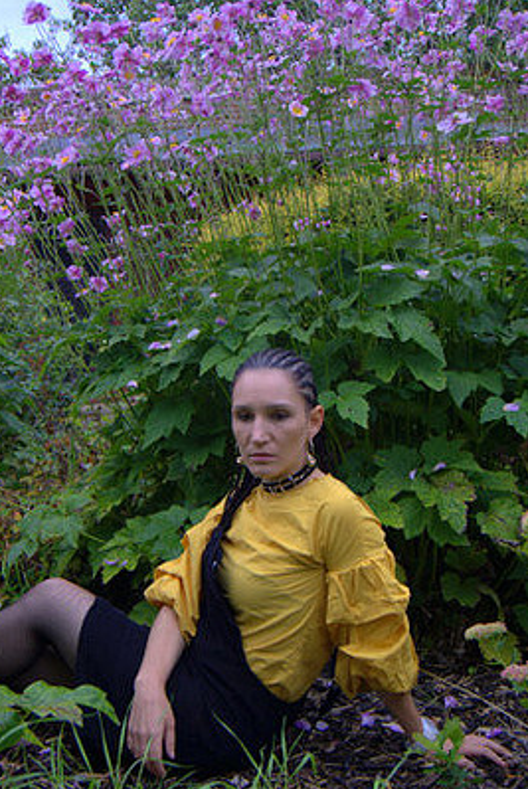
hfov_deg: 30.6
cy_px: 423
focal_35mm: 44
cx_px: 270
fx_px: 965
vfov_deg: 44.4
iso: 100
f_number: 4.5
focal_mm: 26
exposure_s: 1/160
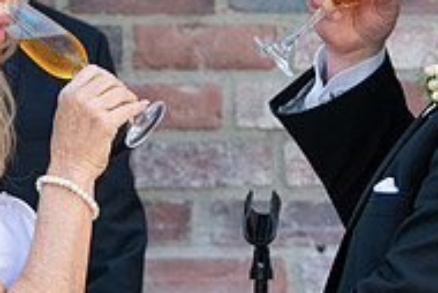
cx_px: 217
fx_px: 5211
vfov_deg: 3.2
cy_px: 117
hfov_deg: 4.8
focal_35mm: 428
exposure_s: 1/1000
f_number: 5
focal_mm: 140
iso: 1250
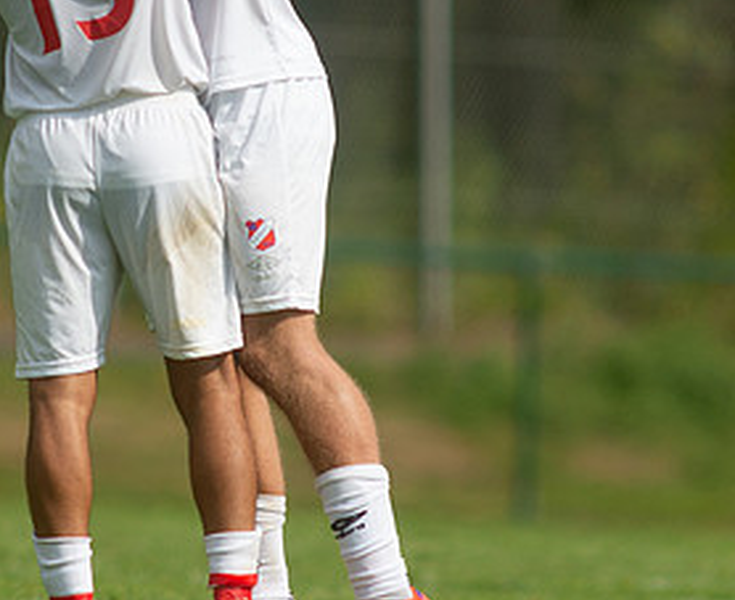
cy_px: 221
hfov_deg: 1.3
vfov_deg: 1.1
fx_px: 31272
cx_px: 97
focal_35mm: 1426
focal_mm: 420
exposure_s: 1/1250
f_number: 4
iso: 100
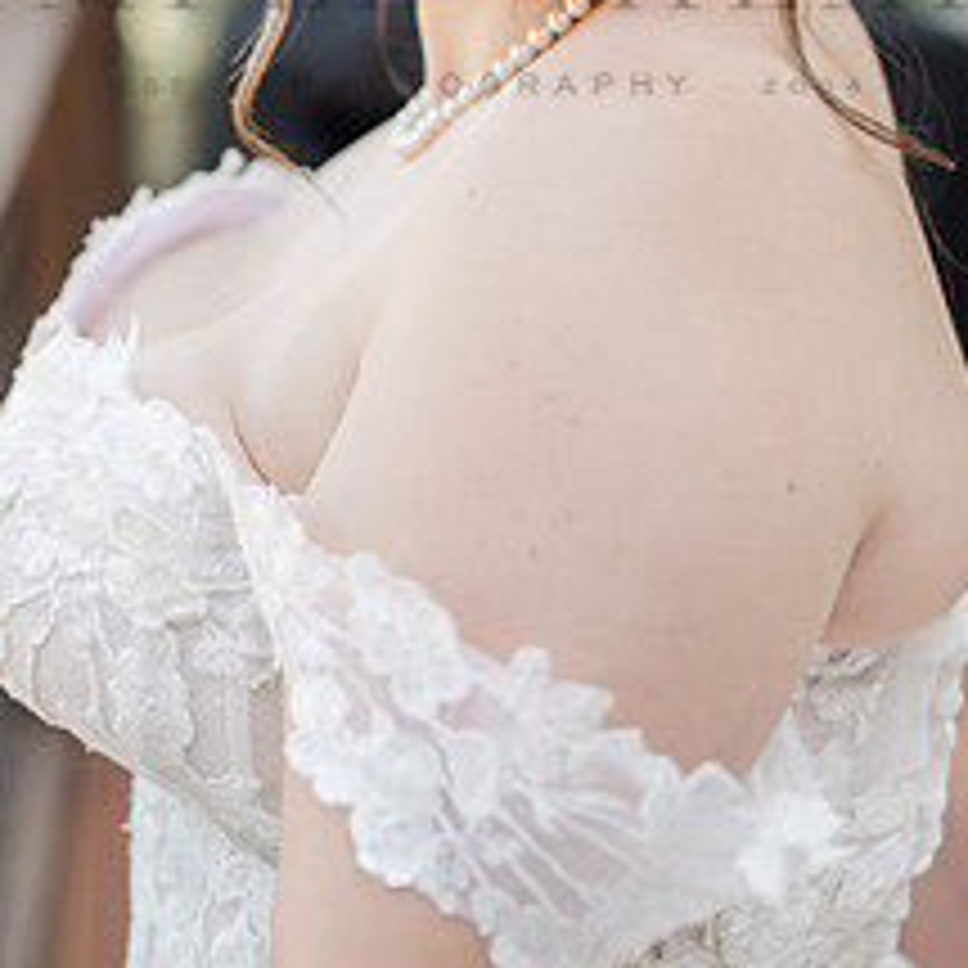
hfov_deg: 19.5
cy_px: 41
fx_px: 2816
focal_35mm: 89
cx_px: 491
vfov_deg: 19.1
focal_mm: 50
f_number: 2.8
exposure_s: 1/1250
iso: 400
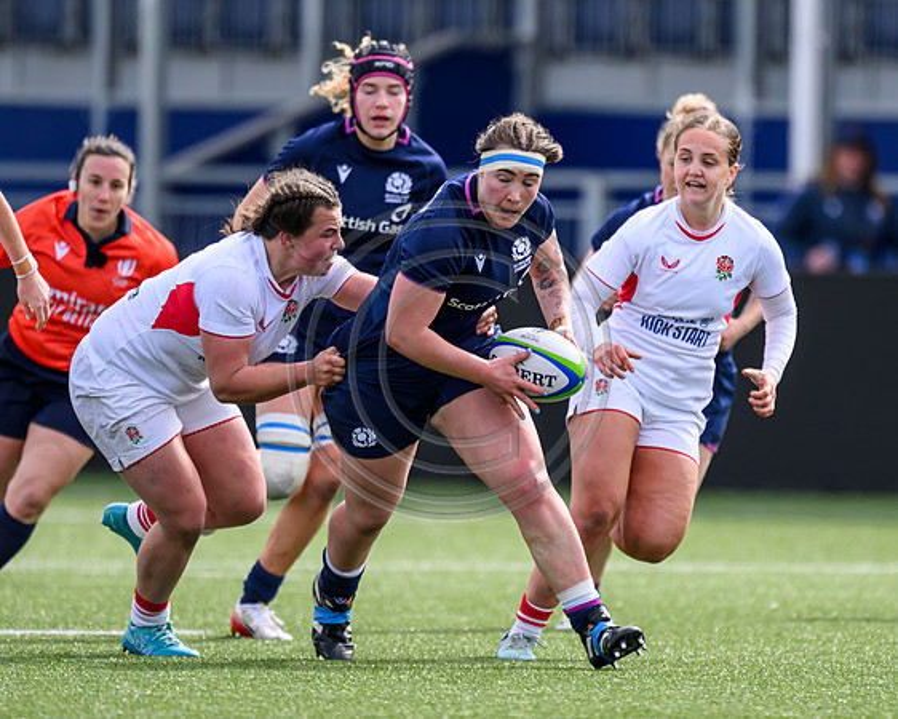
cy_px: 269
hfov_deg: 2.1
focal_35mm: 940
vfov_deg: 1.6
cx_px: 503
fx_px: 24988
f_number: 4
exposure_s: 1/2000
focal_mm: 560
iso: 500
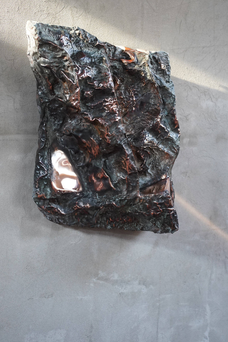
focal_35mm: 62
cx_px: 108
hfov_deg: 21.9
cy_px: 119
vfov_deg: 32.2
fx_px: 589
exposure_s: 1/160
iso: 2000
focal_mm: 46
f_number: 2.8
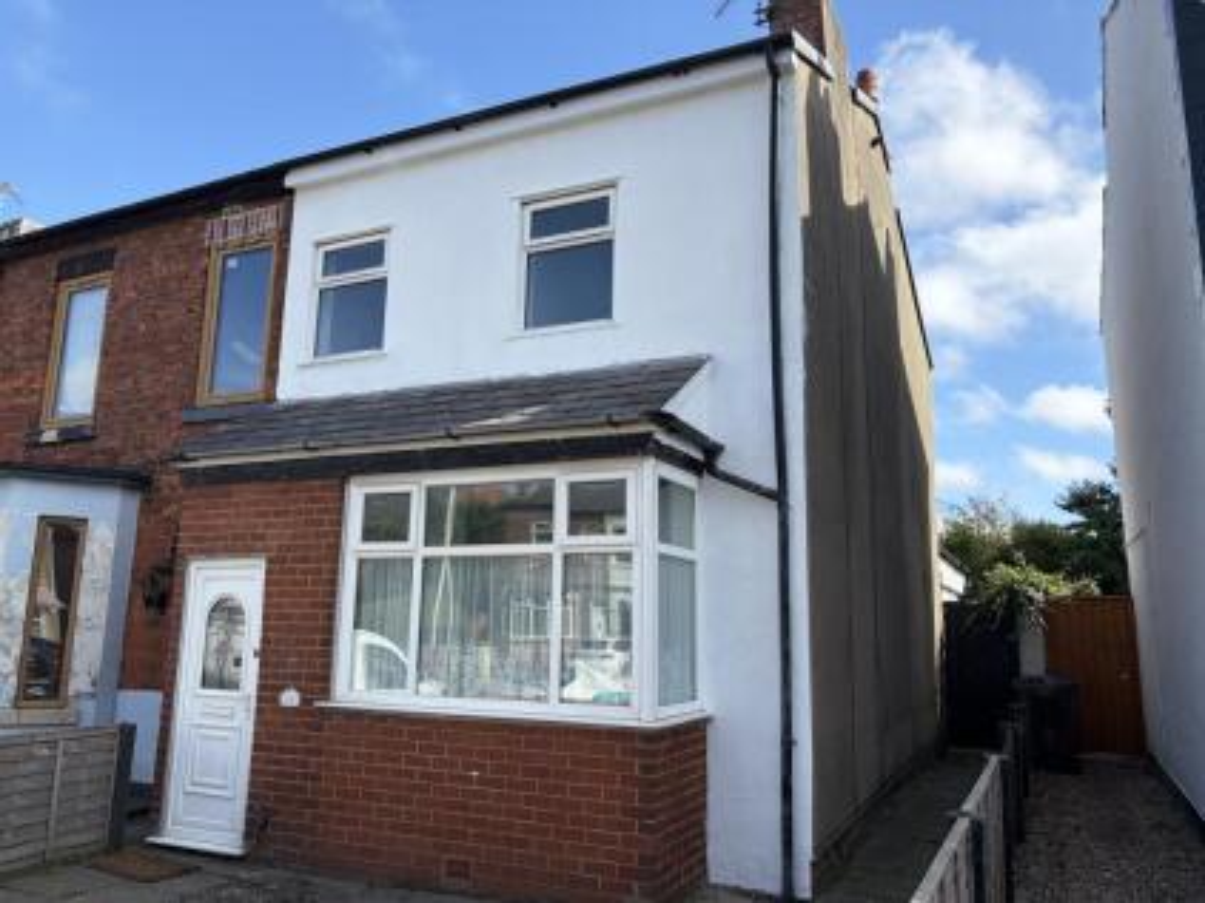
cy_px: 452
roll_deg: -1.4
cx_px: 602
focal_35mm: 26
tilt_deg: +10.5
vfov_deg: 53.0
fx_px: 905
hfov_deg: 67.3
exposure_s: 1/2283
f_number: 1.6
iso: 50
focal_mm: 5.96
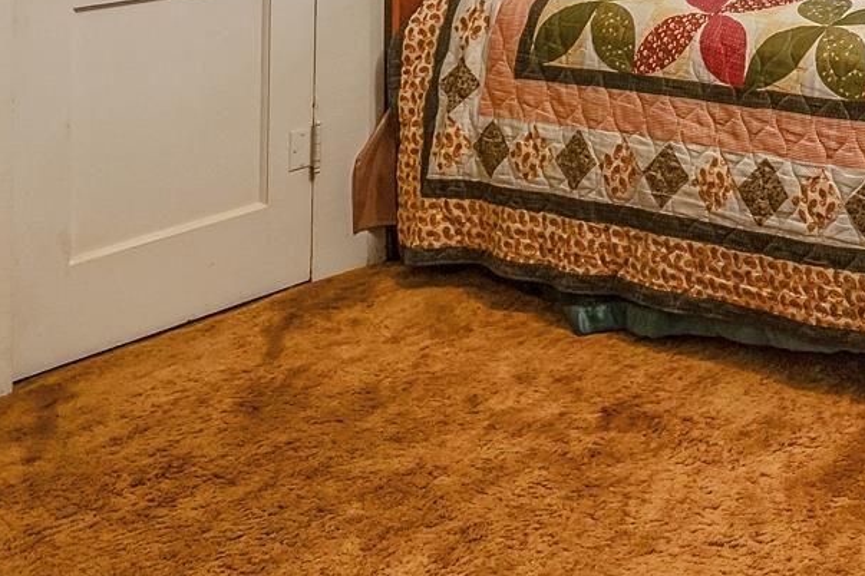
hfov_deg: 28.8
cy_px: -223
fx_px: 1394
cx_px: 1092
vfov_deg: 20.8
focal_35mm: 58
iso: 800
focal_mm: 14
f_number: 8
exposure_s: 1/6
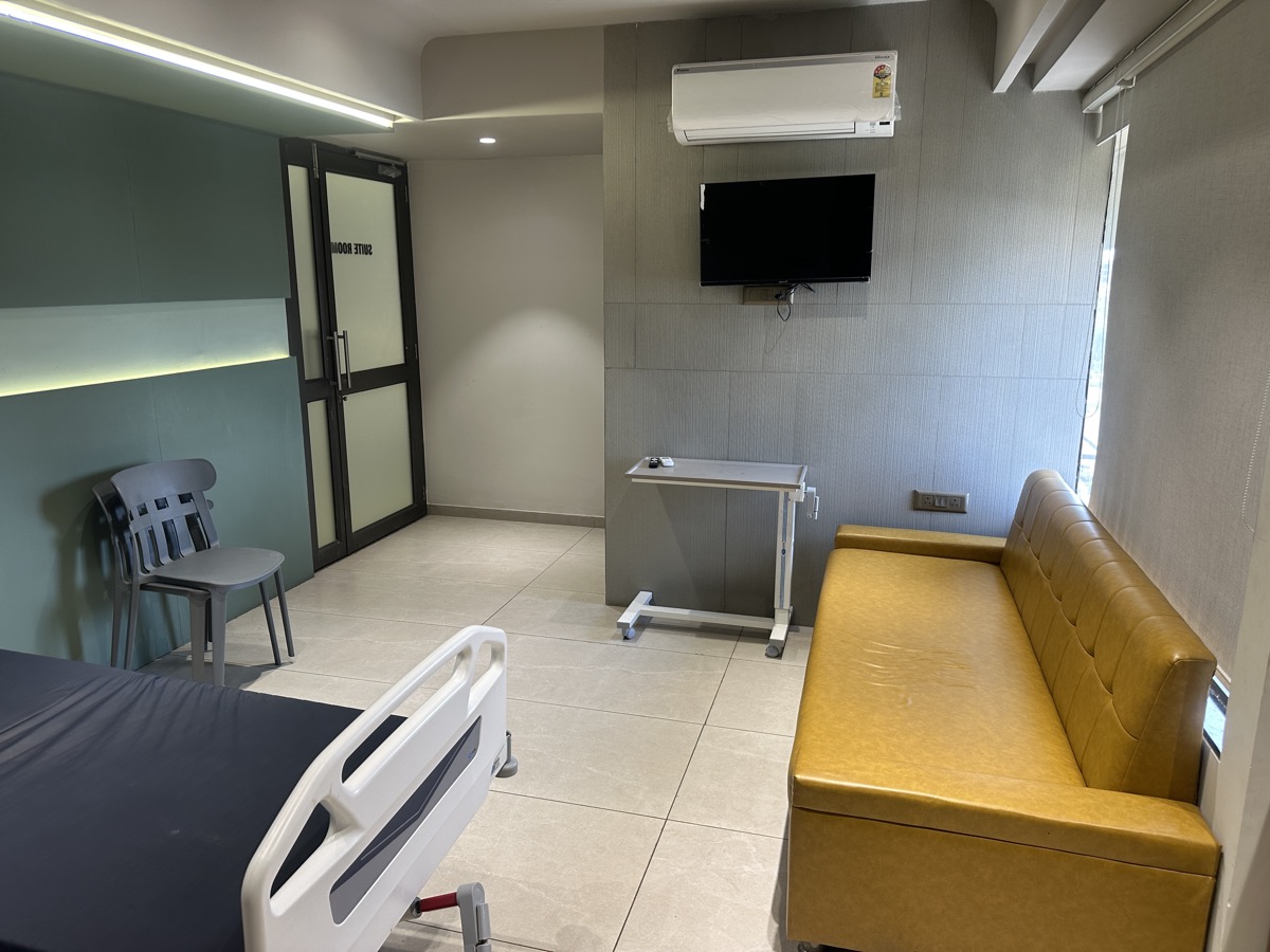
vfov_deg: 56.8
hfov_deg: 71.6
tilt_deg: -12.3
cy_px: 476
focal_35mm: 24
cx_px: 635
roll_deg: +0.2
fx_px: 881
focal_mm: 6.86
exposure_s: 1/100
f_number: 1.78
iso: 100
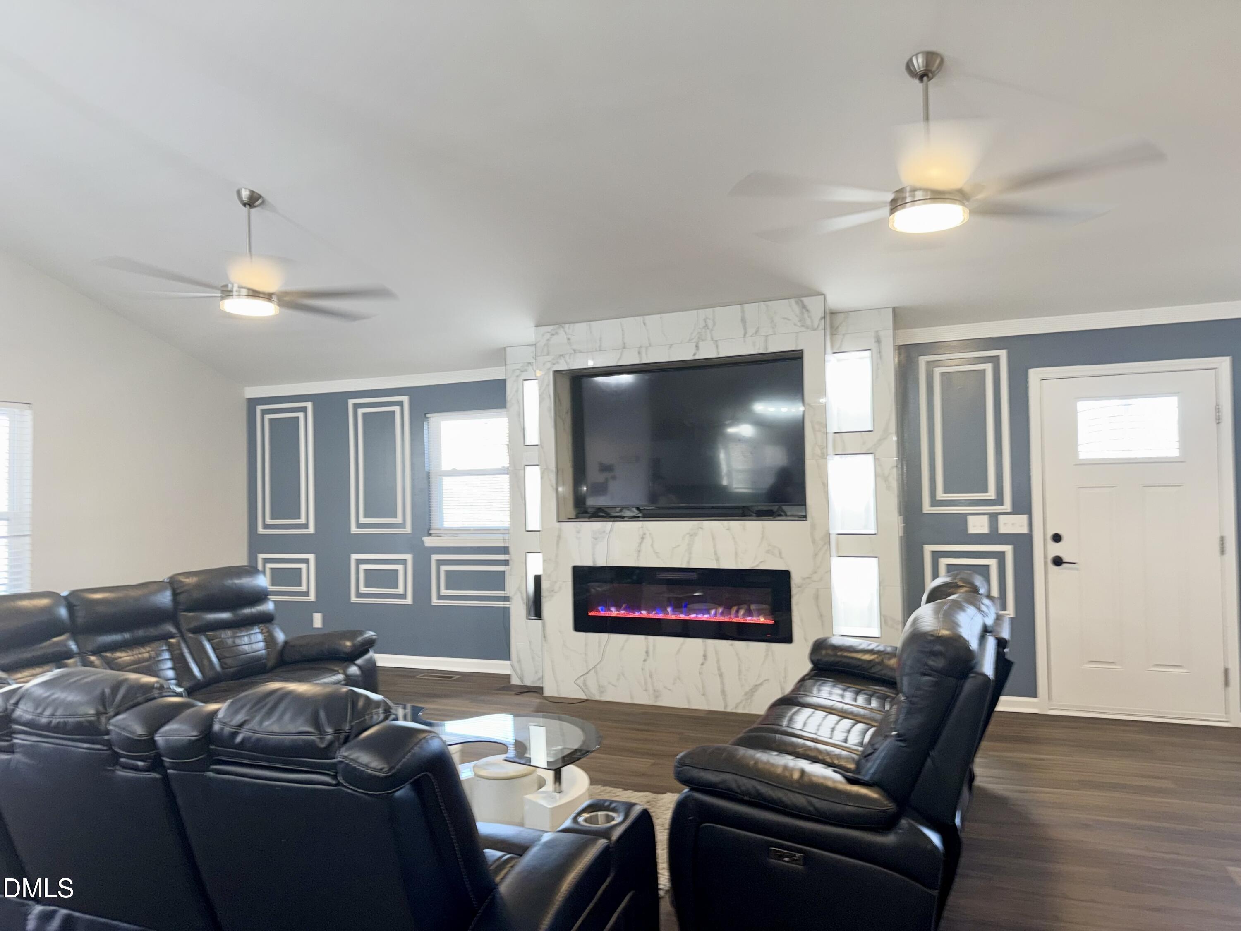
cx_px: 620
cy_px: 466
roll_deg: +2.0
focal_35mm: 24
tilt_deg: +0.8
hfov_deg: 71.6
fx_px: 860
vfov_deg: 56.8
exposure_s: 1/31
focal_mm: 6.76
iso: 64
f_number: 1.78
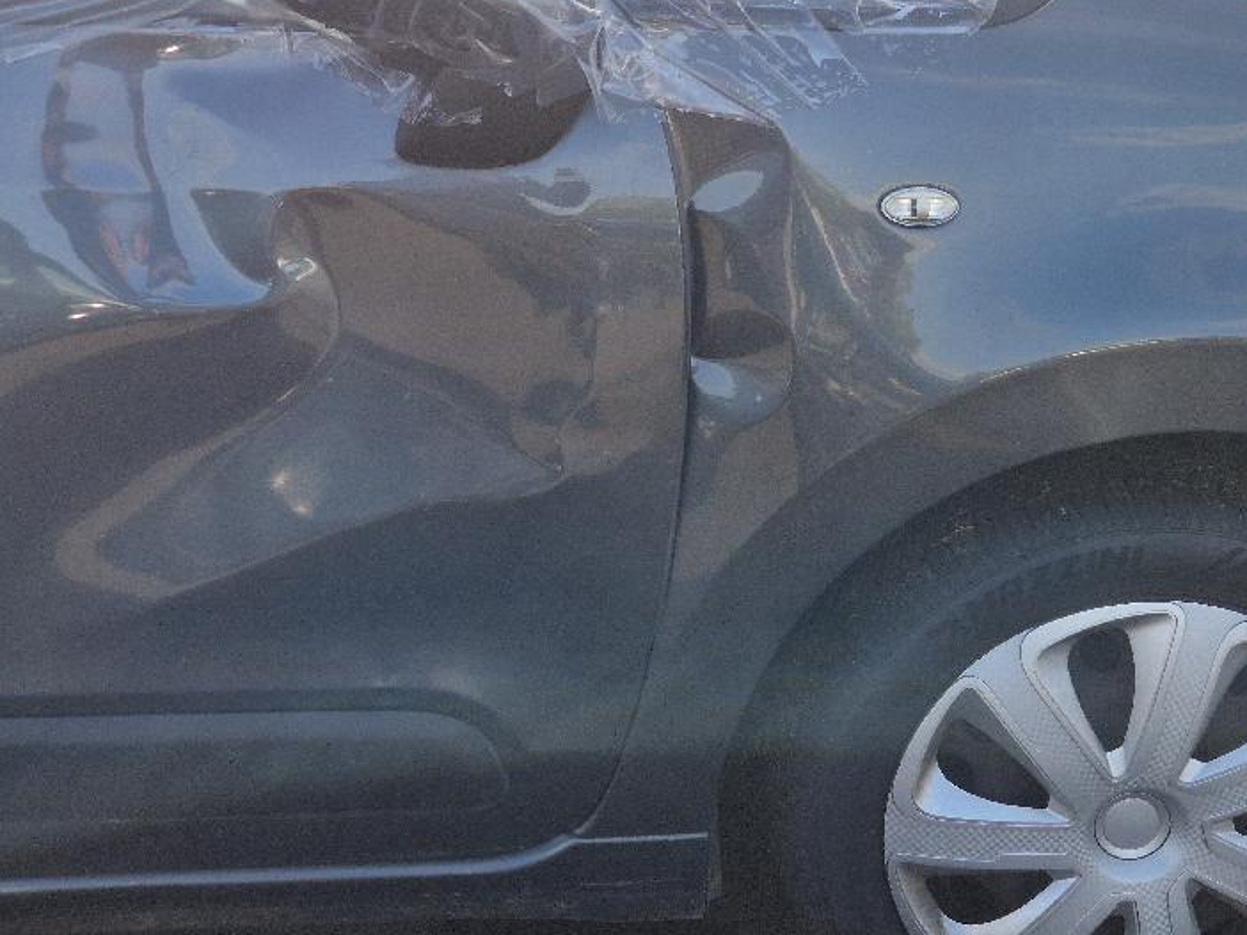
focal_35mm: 59
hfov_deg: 32.5
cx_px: 448
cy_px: 272
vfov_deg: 24.6
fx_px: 2125
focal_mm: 5.4
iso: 50
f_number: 1.8
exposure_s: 1/400
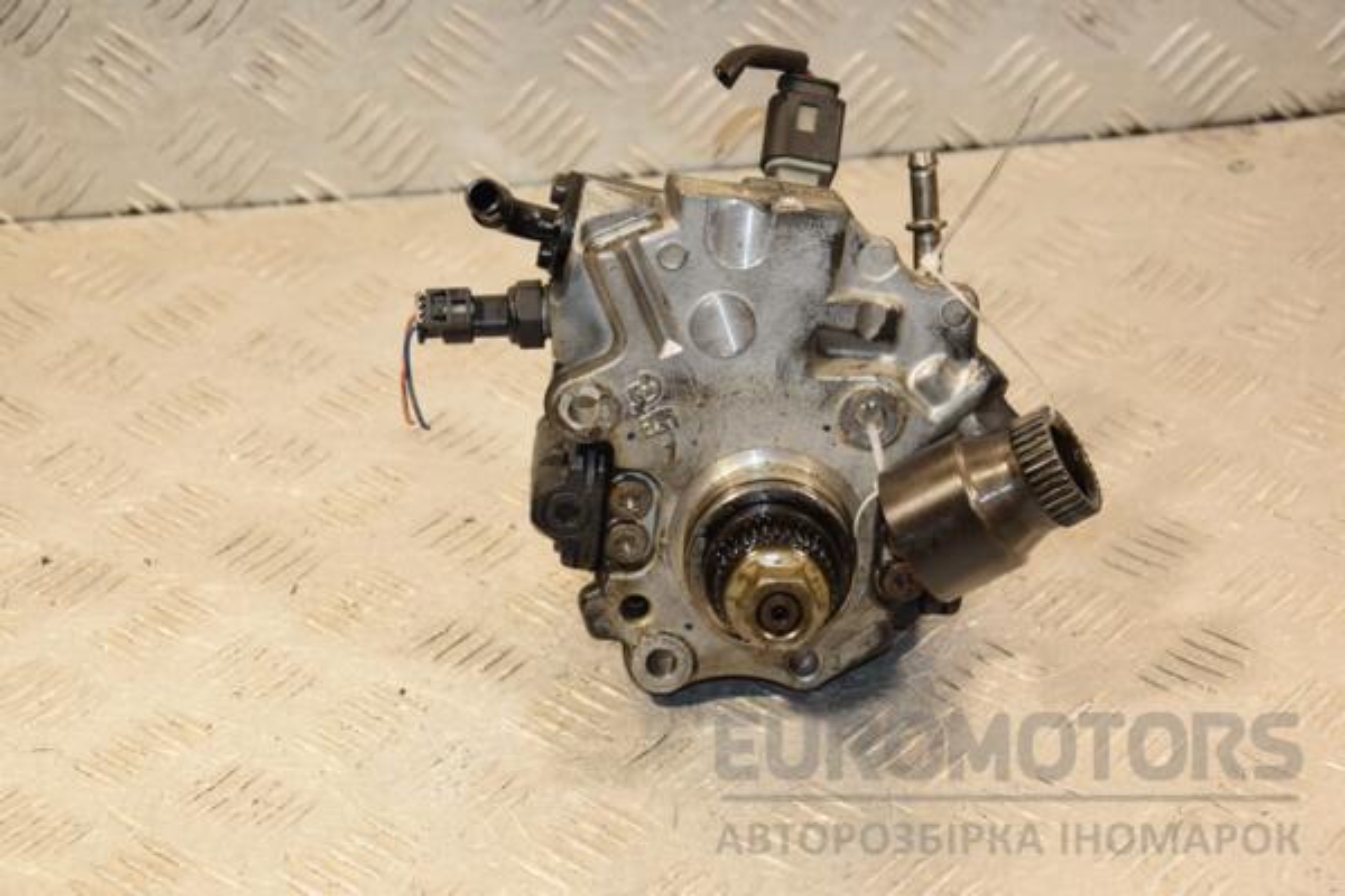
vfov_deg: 14.7
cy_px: 448
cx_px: 672
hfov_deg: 21.9
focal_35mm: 93
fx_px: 3474
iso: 800
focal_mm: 62
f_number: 5.6
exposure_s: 1/200
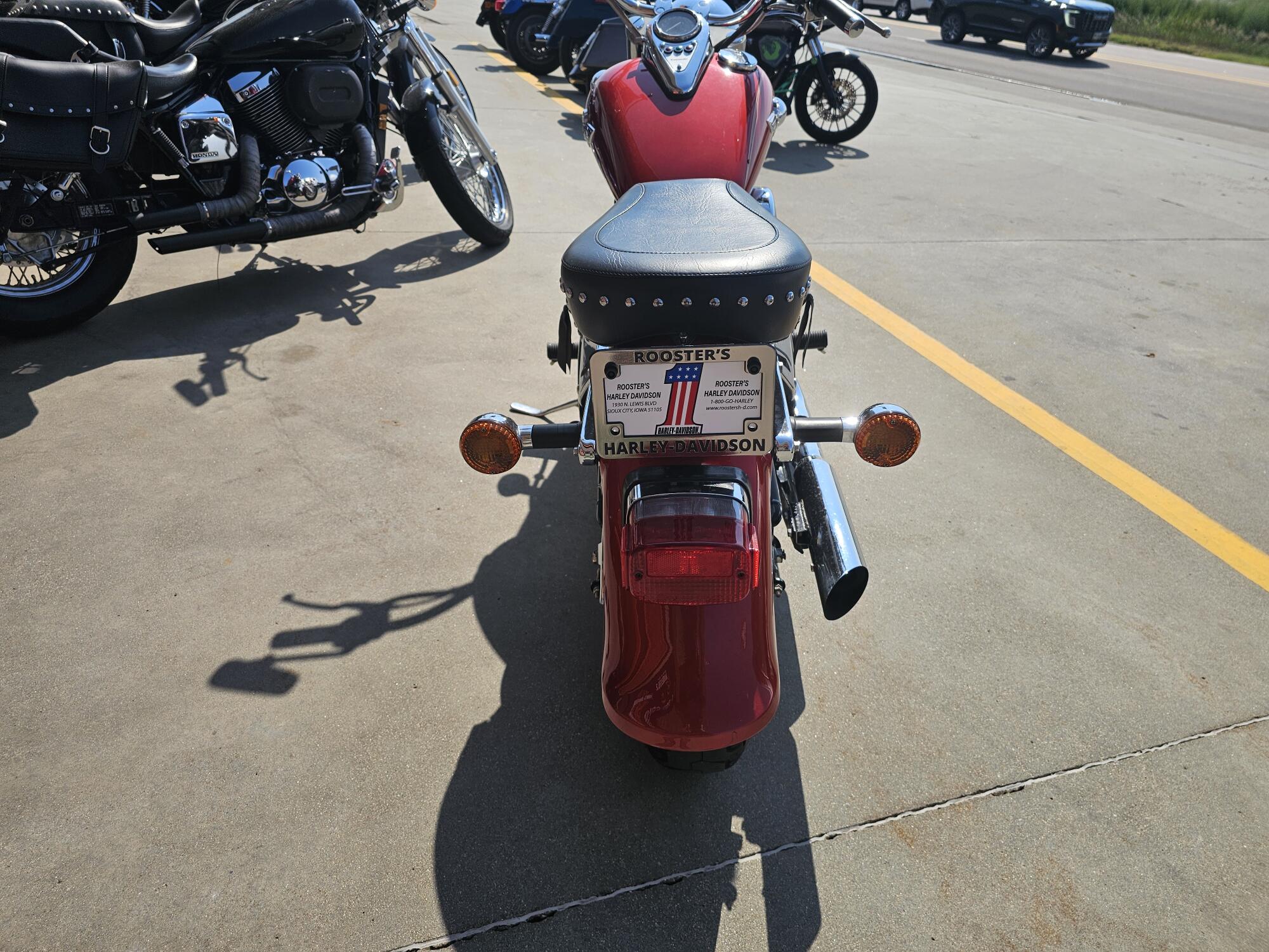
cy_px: 476
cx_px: 634
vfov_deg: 58.9
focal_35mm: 23
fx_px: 843
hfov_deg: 73.9
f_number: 1.7
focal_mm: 6.3
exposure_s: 1/944
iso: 10
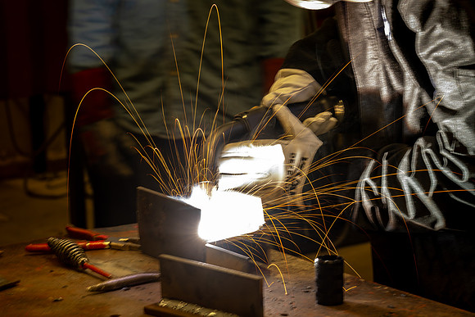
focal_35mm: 120
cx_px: 197
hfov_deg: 17.1
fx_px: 1579
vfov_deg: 11.5
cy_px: 162
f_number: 9
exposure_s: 1/2
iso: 31
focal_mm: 102
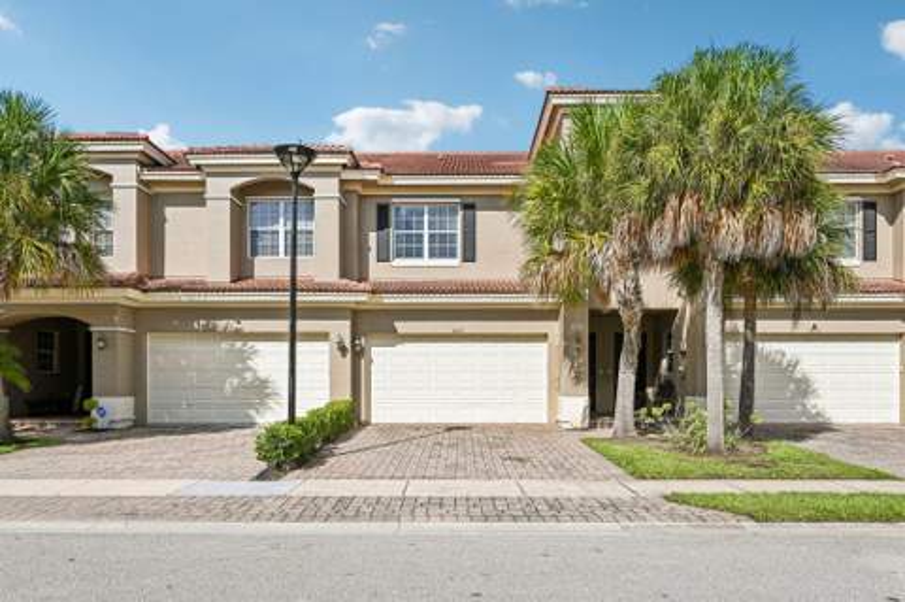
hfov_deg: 76.2
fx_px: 578
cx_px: 452
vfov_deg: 55.0
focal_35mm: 23
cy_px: 301
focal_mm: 23
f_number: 8
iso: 500
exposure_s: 1/2500
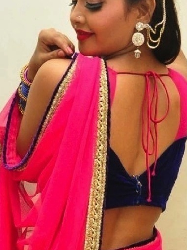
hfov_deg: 11.1
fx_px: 959
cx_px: 126
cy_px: 326
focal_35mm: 133
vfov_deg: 14.2
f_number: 7.1
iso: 1600
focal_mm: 26
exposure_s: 1/125
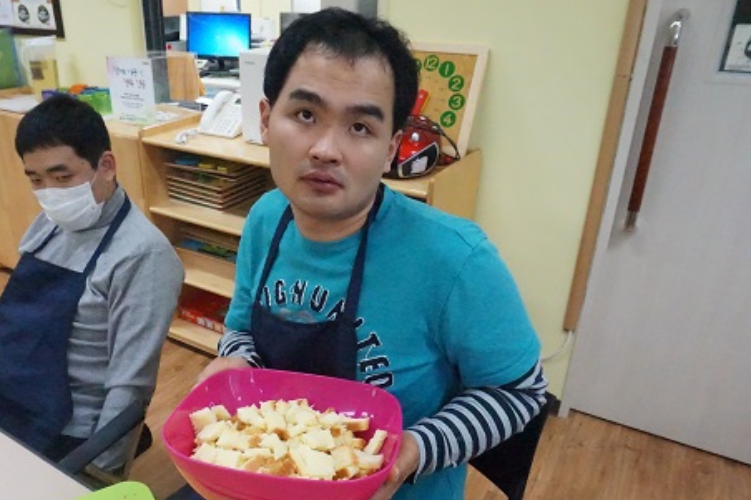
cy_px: 277
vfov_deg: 44.9
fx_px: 605
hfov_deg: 63.2
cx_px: 304
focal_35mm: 29
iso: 12800
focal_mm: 16
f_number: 8
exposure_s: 1/250
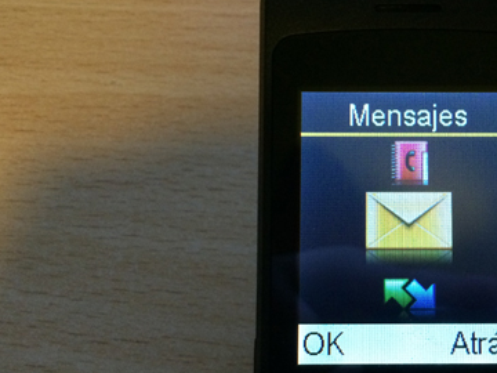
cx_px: 402
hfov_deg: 36.8
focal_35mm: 50
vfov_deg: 28.9
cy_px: 246
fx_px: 718
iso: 320
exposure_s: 1/15
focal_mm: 4.12
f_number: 2.2
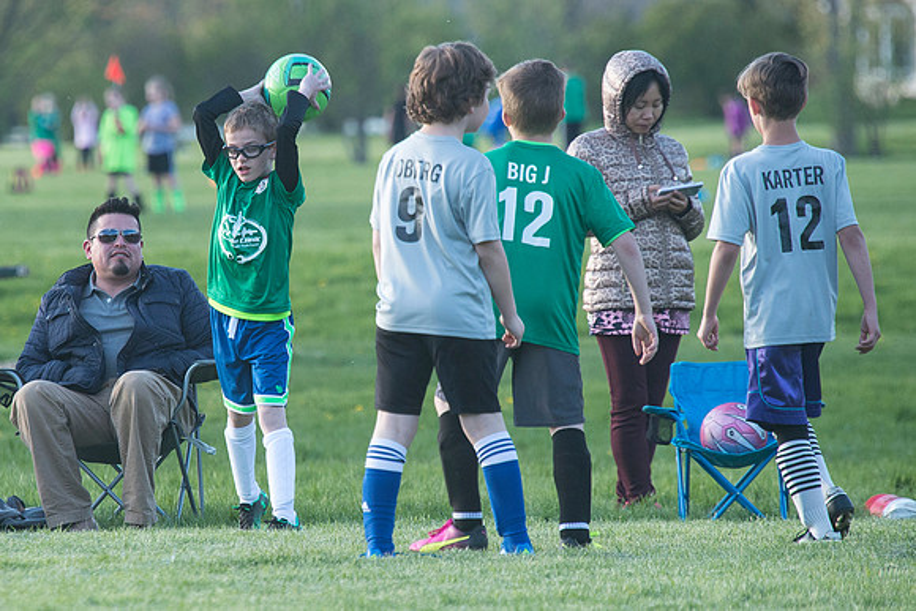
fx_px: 15368
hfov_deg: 3.4
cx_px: 300
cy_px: 326
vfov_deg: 2.3
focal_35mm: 604
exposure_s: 1/640
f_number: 7.1
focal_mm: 400
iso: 1600
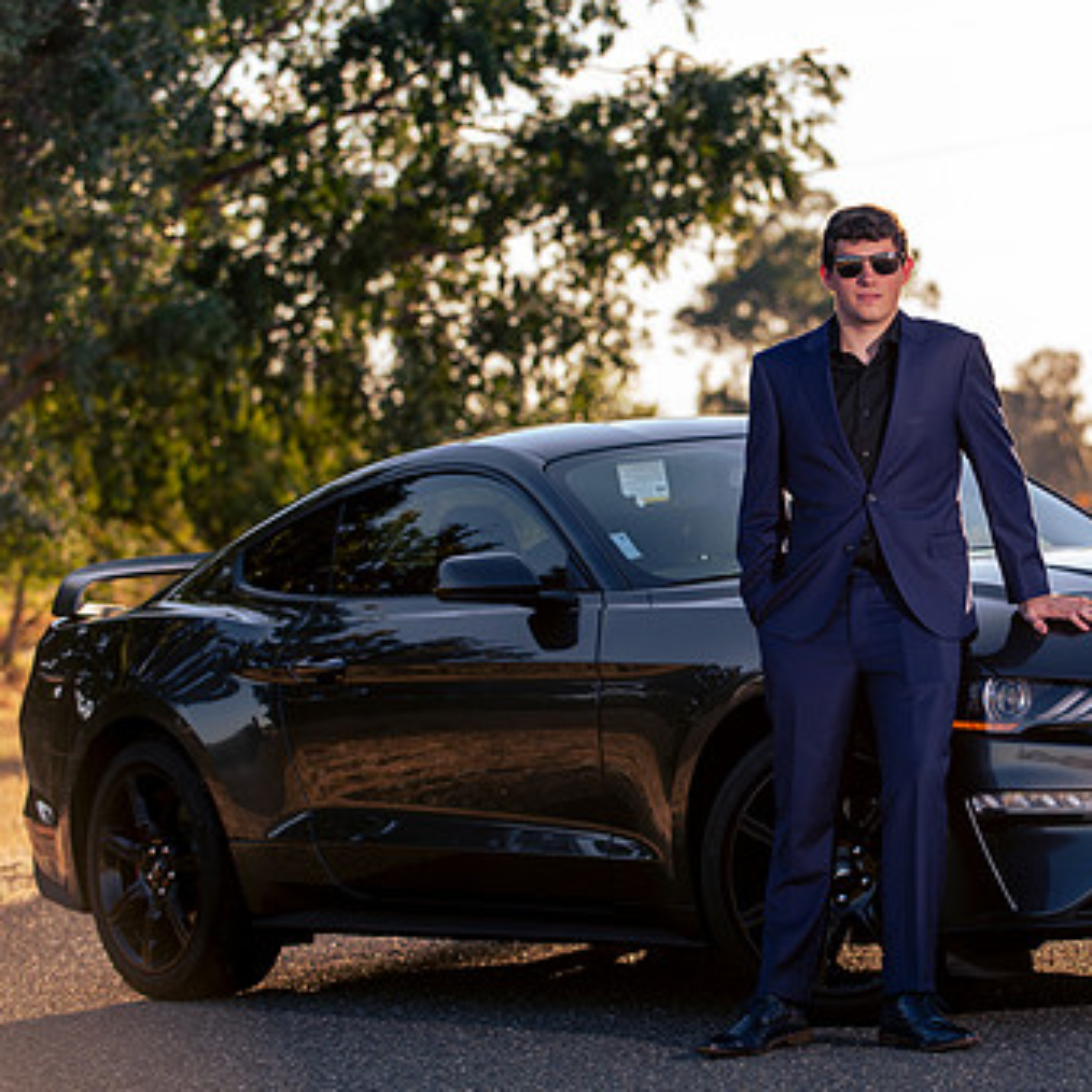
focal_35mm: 149
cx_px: 853
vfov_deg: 11.7
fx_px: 5318
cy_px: 528
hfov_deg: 11.7
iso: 31
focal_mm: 102
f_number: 4
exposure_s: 1/250
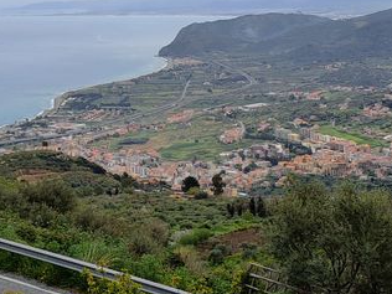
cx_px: 98
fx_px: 895
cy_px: 93
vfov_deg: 18.6
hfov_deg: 24.4
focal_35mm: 79
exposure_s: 1/1508
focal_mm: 4.65
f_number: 1.8
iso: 32
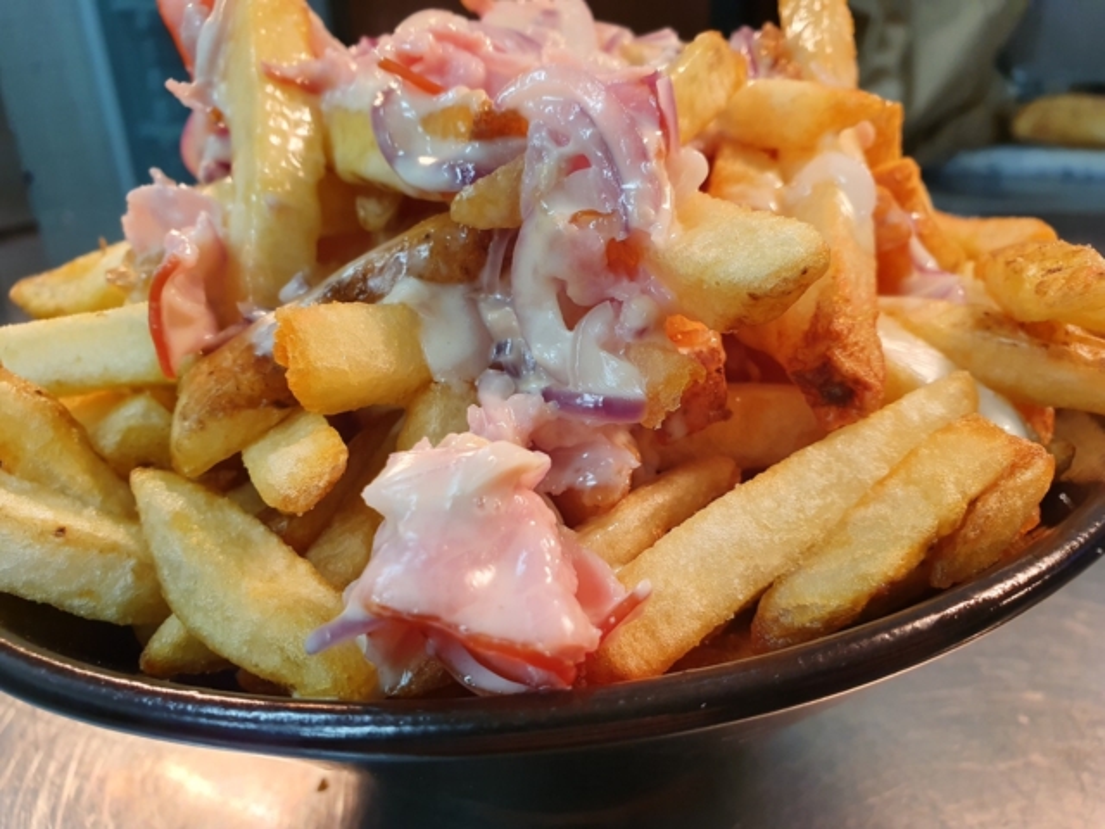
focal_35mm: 26
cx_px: 552
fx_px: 830
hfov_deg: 67.3
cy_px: 414
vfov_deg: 53.1
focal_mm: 4.32
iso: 160
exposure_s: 1/100
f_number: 2.4
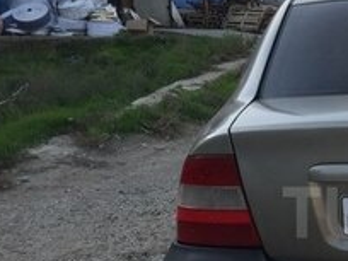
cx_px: 457
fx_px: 945
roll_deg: -1.9
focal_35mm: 94
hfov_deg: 19.2
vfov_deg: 15.6
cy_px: 212
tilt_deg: -10.4
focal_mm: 4.15
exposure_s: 1/1364
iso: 32
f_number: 2.2
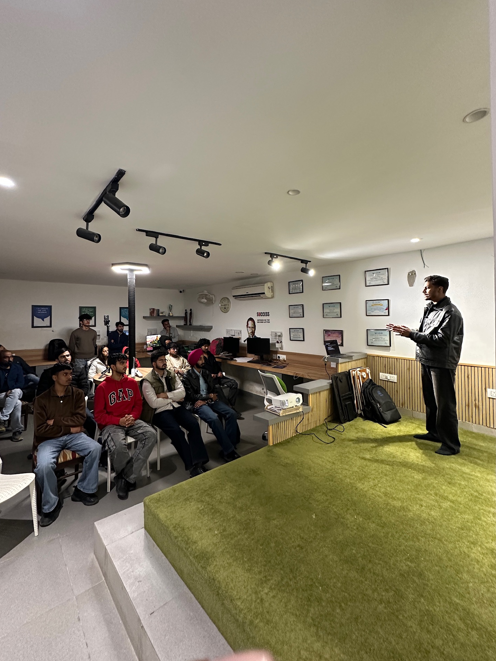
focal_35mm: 15
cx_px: 231
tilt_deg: +1.2
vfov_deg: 98.0
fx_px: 286
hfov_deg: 81.7
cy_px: 310
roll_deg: -0.1
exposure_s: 1/50
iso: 400
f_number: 2.2
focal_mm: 2.22
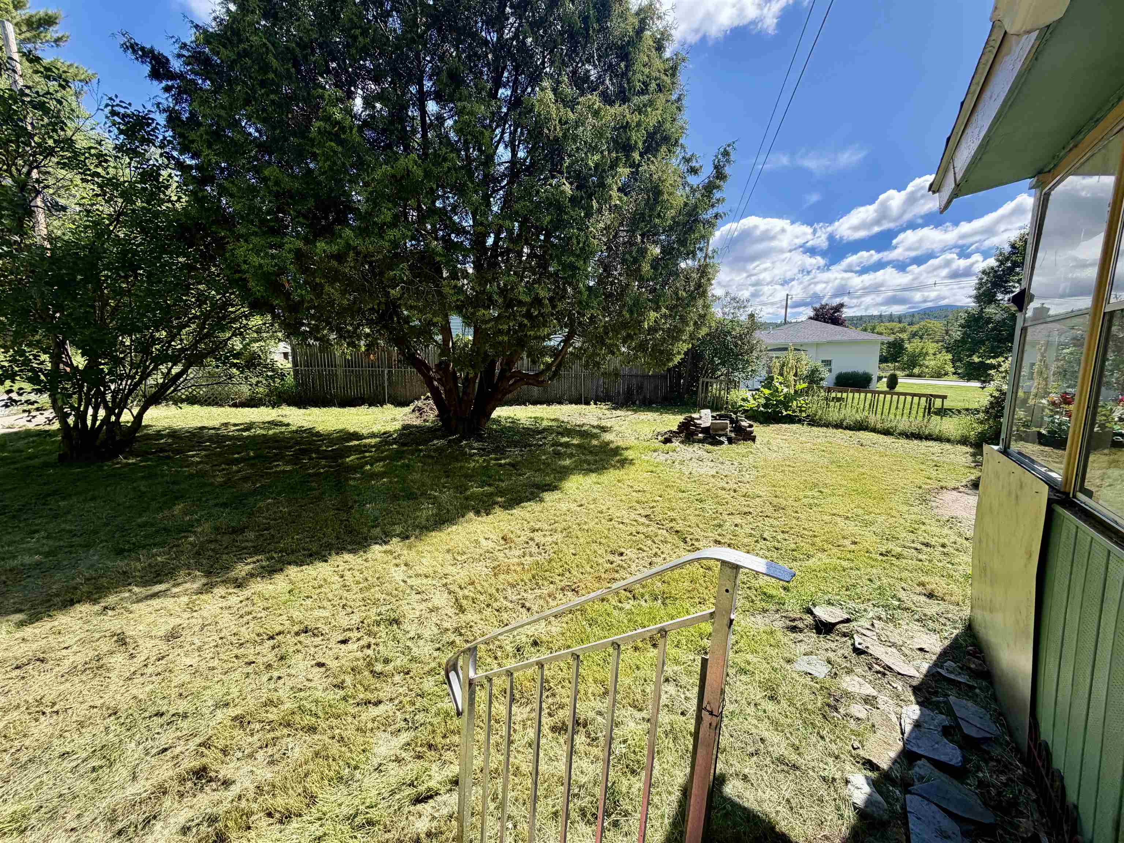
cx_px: 562
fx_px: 455
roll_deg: +1.1
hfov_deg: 102.1
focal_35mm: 14
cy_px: 422
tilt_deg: -8.2
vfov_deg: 85.7
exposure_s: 1/717
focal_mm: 2.22
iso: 40
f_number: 2.2
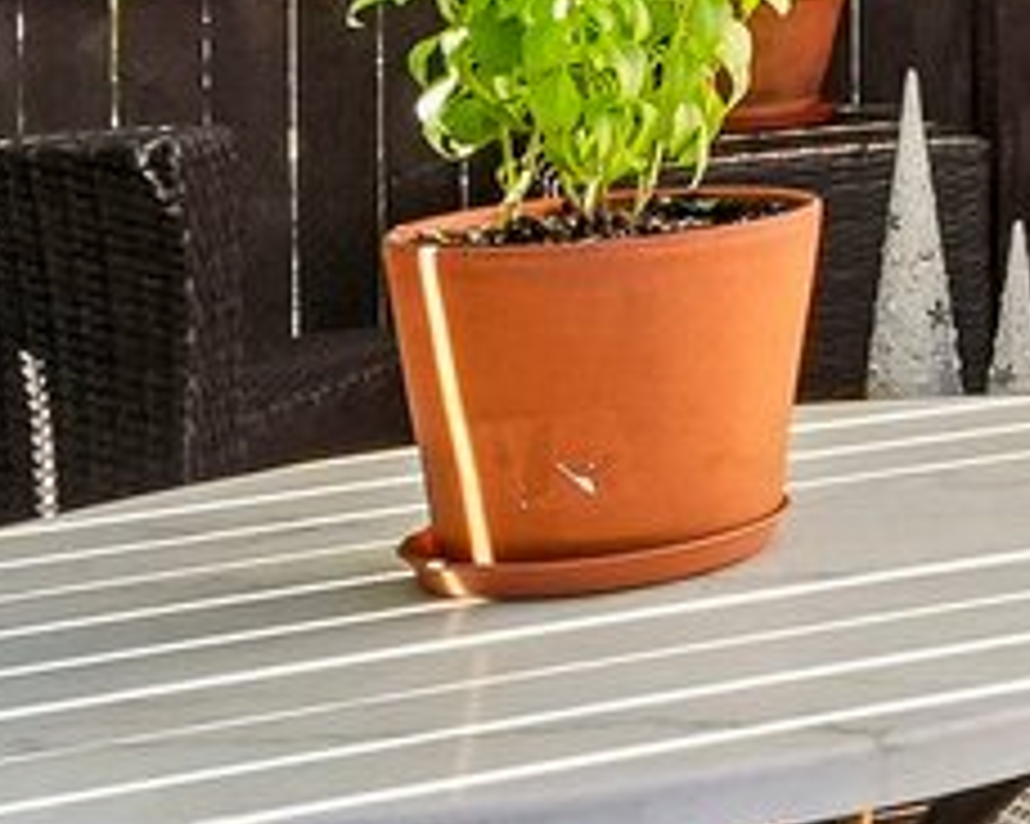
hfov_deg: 10.7
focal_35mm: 126
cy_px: -448
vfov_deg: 11.7
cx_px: 3063
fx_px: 3839
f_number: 8
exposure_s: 1/125
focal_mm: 10
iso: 800
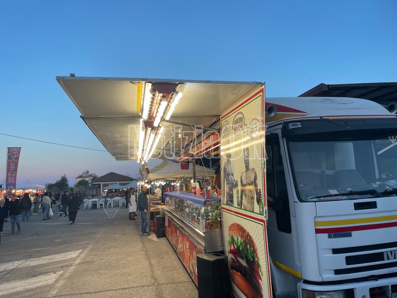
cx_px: 198
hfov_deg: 67.3
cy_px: 149
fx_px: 298
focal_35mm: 26
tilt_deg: +6.9
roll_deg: +1.5
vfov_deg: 53.1
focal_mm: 4.2
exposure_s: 1/247
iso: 32
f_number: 1.6
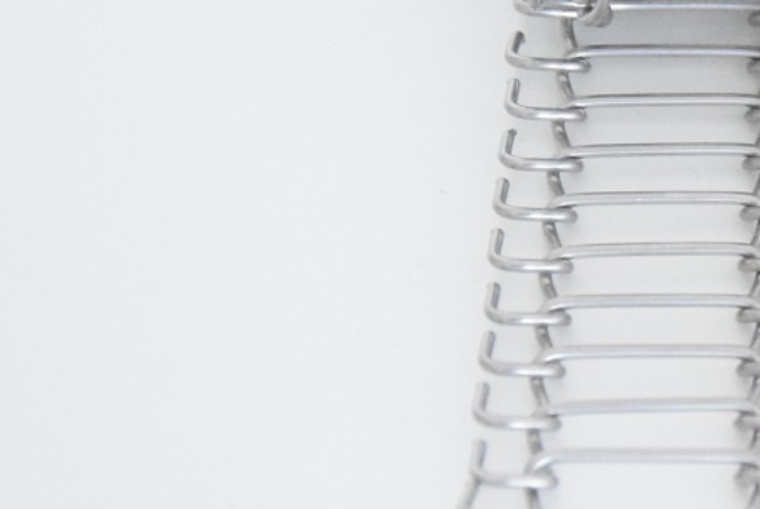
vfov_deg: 5.4
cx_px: 1118
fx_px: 5347
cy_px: 33
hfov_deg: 8.0
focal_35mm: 253
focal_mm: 52
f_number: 5
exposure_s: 1/320
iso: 6400
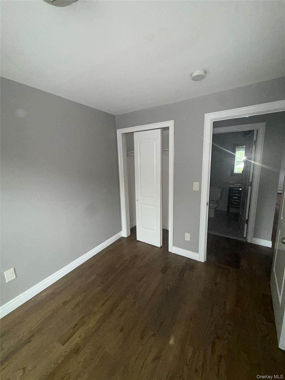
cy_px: 190
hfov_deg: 85.7
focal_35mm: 14
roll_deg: +2.1
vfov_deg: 102.1
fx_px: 154
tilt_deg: -11.4
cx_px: 142
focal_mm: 2.22
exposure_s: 1/60
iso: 250
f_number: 2.2
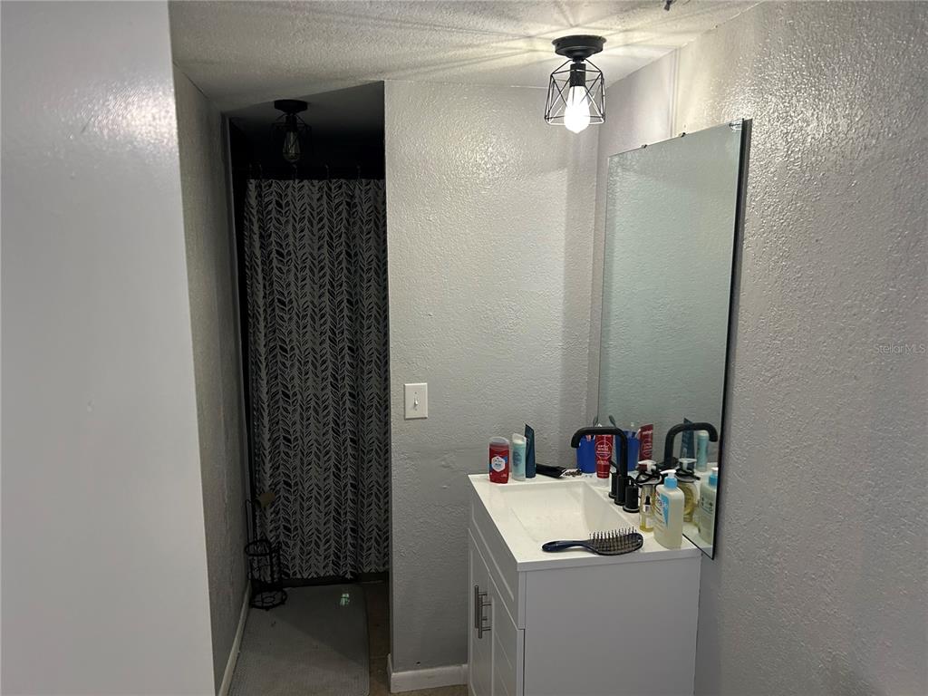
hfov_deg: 67.3
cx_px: 464
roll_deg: -0.5
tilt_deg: -8.7
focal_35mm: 26
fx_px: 697
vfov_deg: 53.1
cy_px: 348
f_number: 1.5
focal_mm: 5.7
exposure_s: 1/60
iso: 125
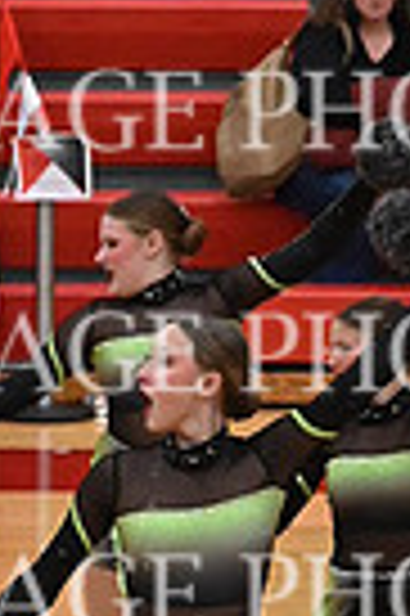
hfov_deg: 3.1
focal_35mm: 444
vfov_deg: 4.6
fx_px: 7604
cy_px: 715
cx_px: 210
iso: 6400
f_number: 4
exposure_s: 1/400
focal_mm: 70
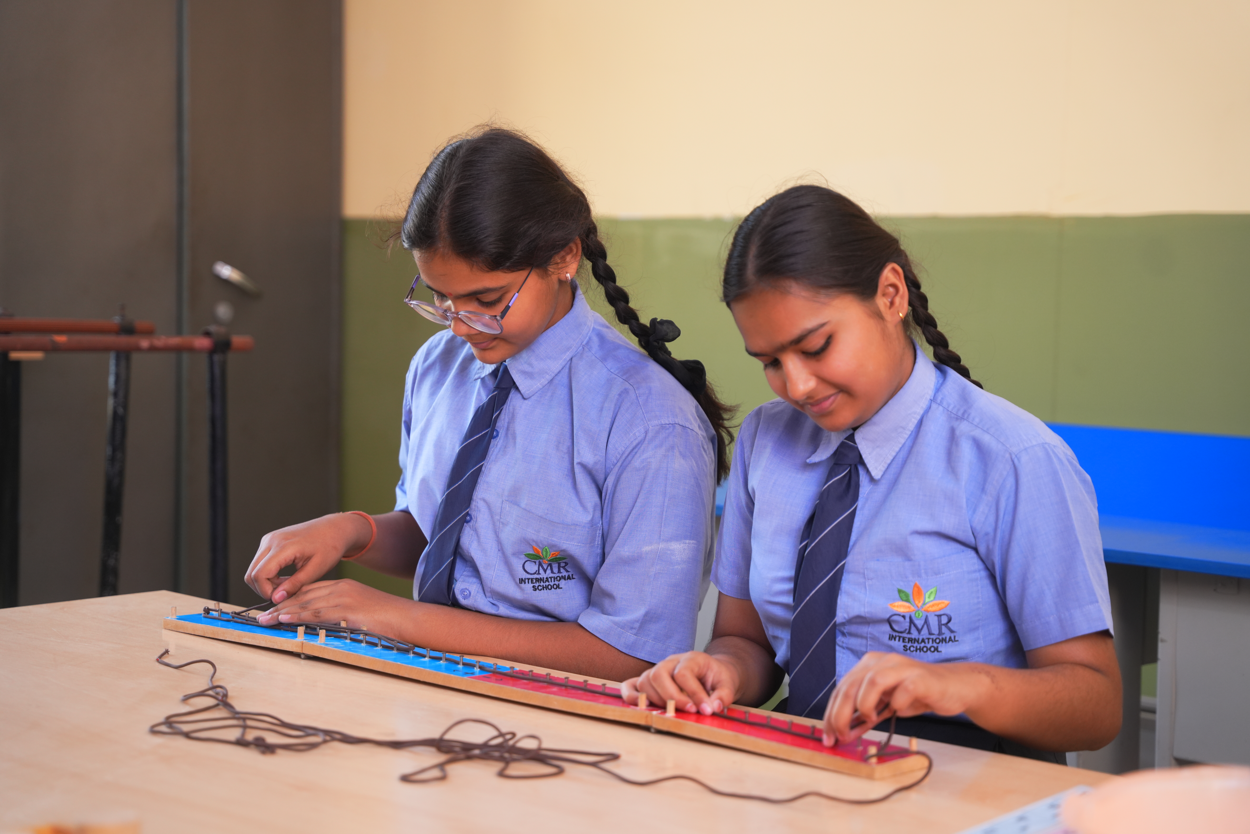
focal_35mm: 64
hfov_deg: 31.2
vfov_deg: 21.1
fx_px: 2239
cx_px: 625
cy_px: 417
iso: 500
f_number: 2.8
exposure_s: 1/160
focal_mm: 64.5
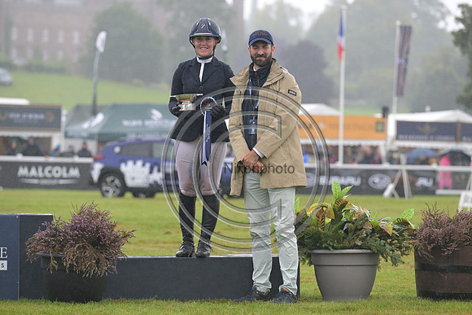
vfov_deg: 7.0
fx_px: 2557
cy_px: 158
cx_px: 236
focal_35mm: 195
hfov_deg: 10.5
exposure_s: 1/1000
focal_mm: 195
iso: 1600
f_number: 5
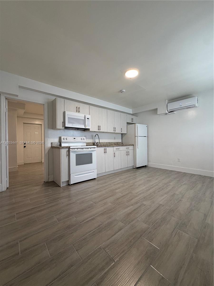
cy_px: 143
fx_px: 115
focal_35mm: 14
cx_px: 107
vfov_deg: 102.1
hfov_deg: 85.7
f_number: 2.2
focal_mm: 2.22
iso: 200
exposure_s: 1/60
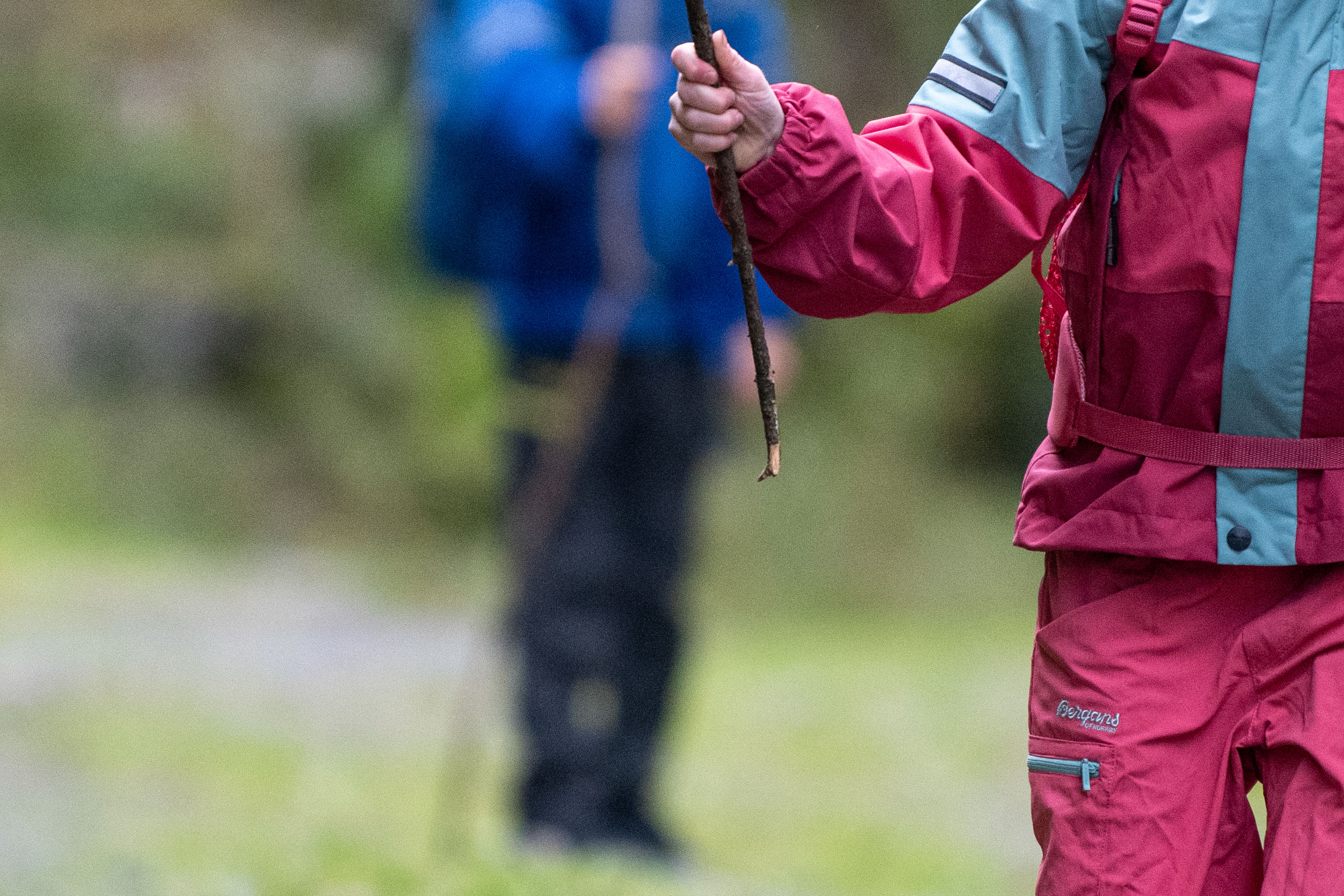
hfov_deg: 3.2
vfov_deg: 2.1
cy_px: 436
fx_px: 24192
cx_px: 716
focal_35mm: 648
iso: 1250
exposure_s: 1/1250
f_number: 2.8
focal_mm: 200
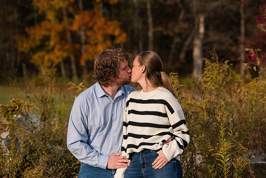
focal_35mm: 95
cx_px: 133
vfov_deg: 14.4
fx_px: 702
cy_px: 89
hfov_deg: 21.5
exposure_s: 1/3200
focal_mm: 95
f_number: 3.5
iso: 400
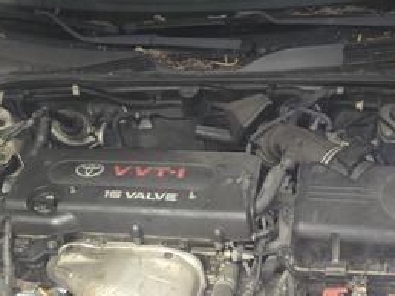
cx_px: 211
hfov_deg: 42.1
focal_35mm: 45
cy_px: 218
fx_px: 513
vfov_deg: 31.6
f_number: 1.7
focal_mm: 6.3
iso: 500
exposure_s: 1/12
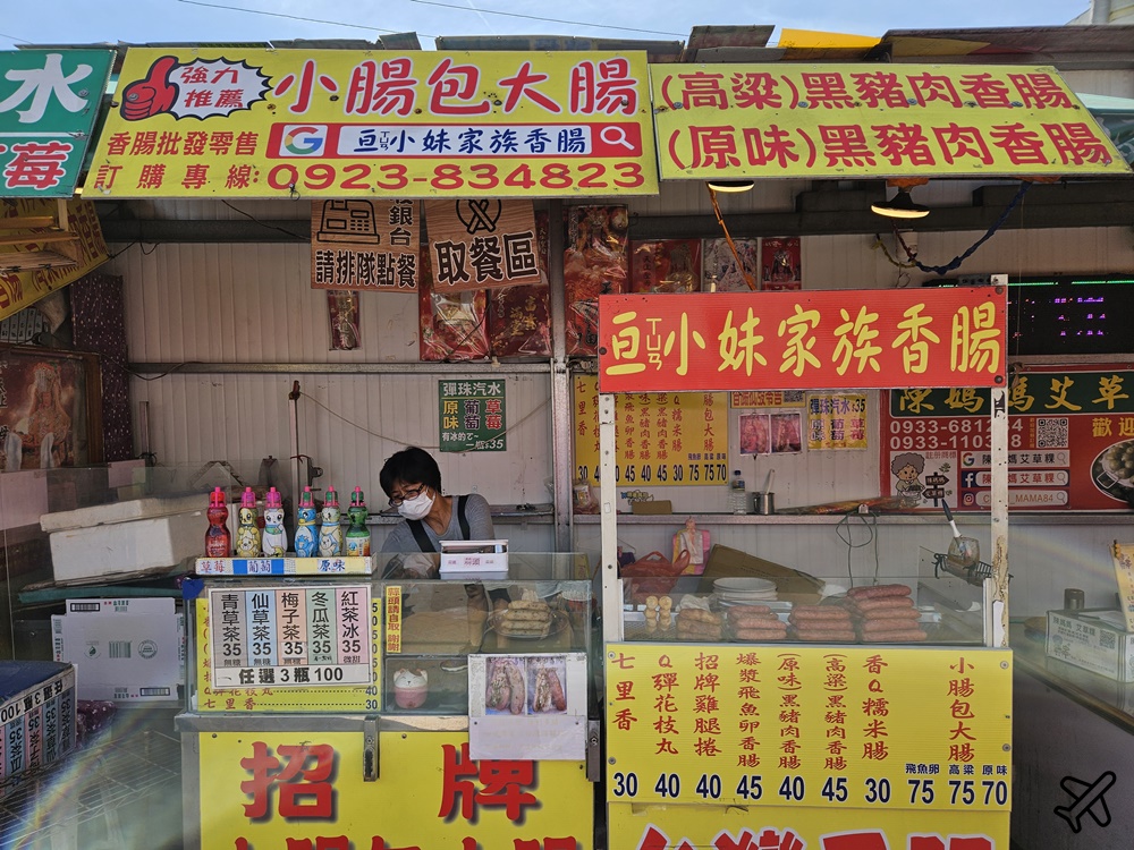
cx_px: 567
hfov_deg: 73.9
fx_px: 753
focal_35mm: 23
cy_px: 425
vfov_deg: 58.9
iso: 25
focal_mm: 5.4
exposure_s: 1/1311
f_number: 1.8
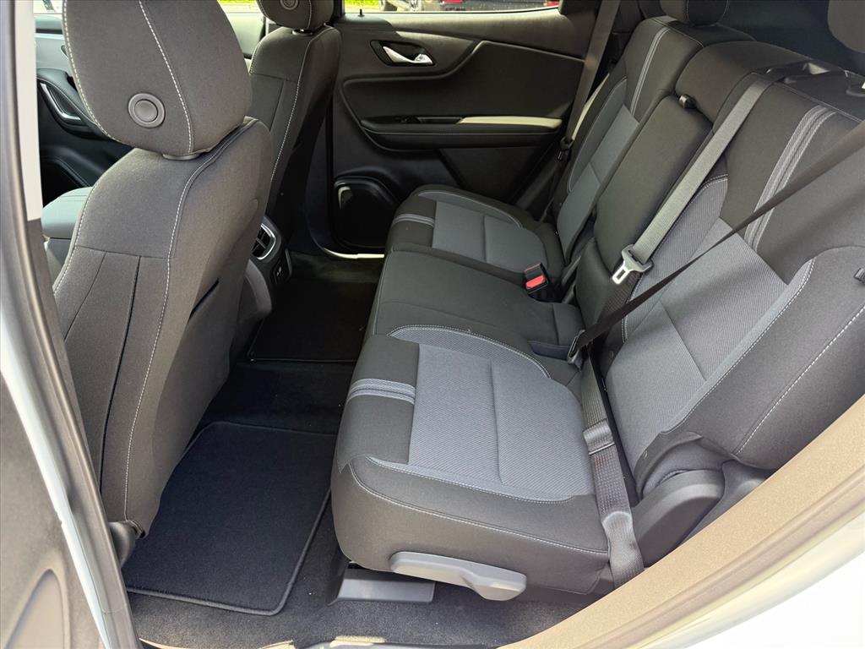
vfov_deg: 56.8
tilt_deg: -32.9
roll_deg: -1.7
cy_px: 324
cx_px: 432
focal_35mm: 24
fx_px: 600
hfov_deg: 71.6
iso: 200
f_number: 1.78
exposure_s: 1/241
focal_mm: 6.76
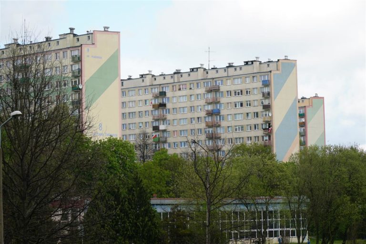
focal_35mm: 99
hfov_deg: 20.6
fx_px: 1007
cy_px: 122
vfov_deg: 13.8
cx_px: 183
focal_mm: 66
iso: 100
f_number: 7.1
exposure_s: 1/160
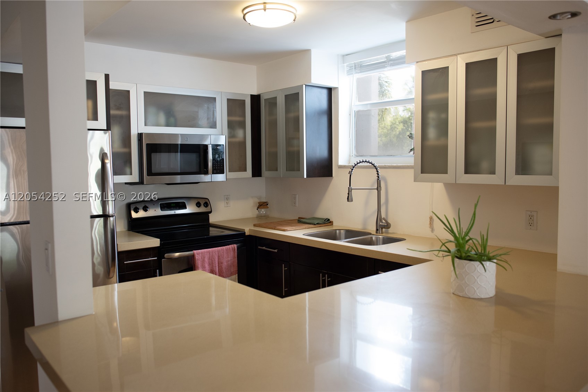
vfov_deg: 46.4
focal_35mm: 28
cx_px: 294
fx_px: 457
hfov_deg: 65.5
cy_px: 196
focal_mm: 28
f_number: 3.2
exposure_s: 1/60
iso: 640
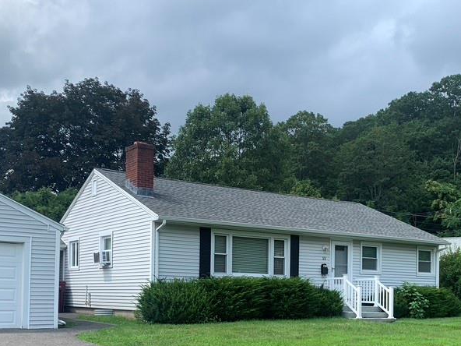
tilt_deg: +1.5
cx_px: 234
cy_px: 287
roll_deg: -0.5
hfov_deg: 42.1
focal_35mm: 45
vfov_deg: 31.2
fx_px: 599
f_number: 1.8
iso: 25
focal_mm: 4.25
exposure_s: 1/1190
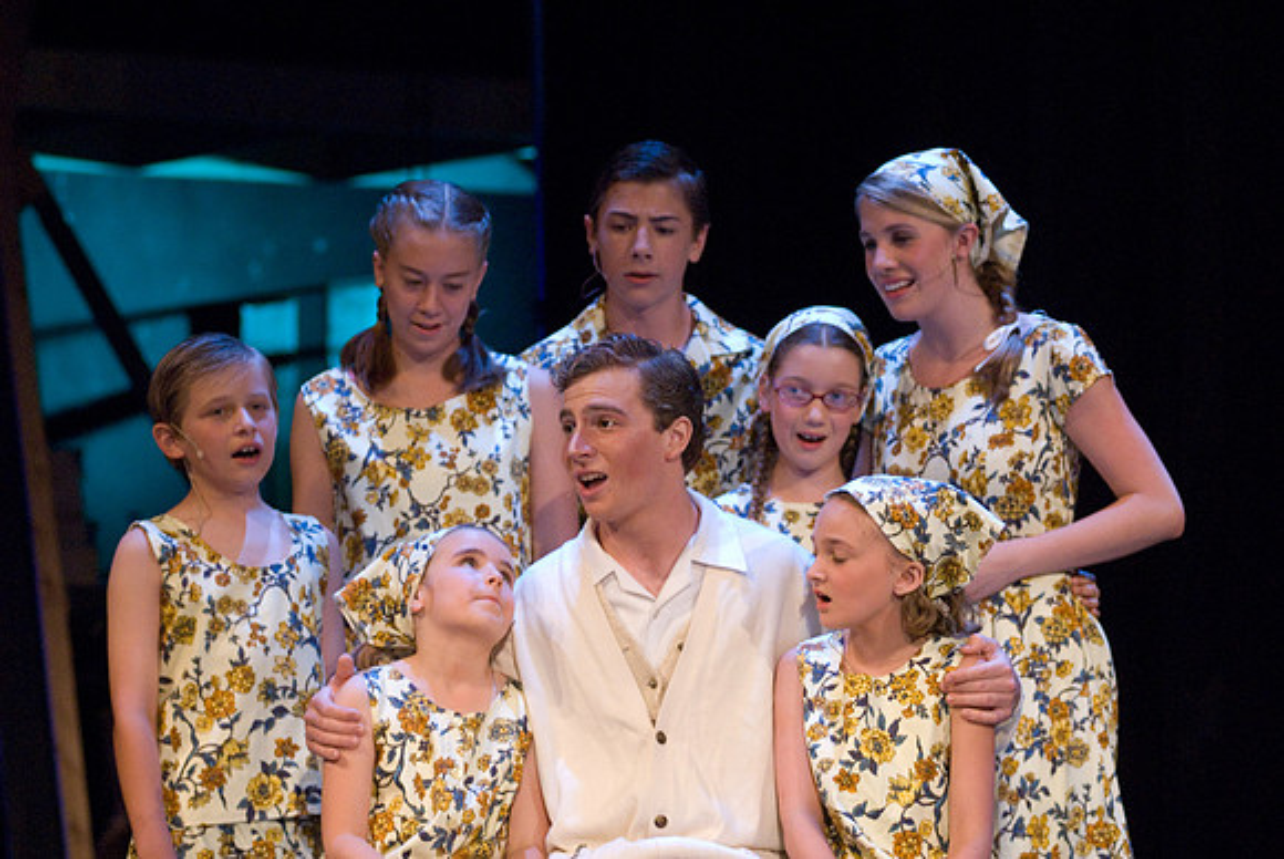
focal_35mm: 165
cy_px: 430
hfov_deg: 12.4
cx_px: 642
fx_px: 5891
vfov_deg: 8.3
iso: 1600
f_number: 2.8
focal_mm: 110
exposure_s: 1/30
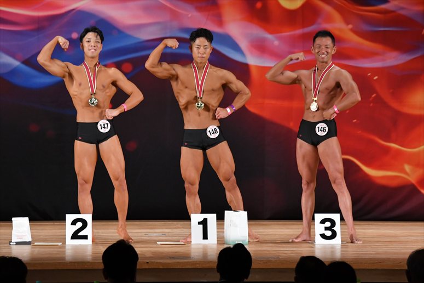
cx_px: 212
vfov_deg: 6.3
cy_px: 142
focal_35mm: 217
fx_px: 2555
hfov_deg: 9.5
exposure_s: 1/400
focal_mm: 145
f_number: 5.6
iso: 3200
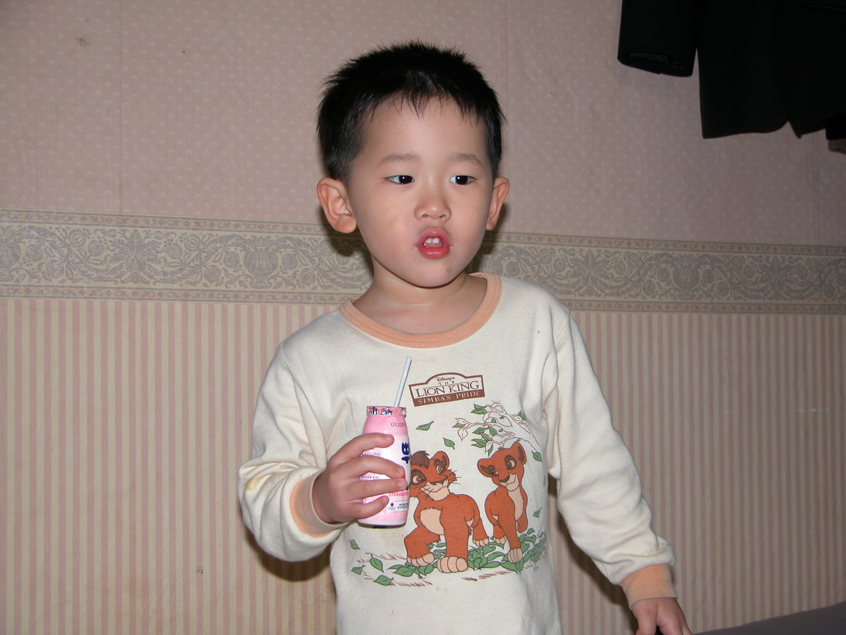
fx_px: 1491
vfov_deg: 24.0
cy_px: 318
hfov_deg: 31.7
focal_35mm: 61
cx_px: 423
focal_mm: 15.7
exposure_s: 1/60.3
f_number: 3.2
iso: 100
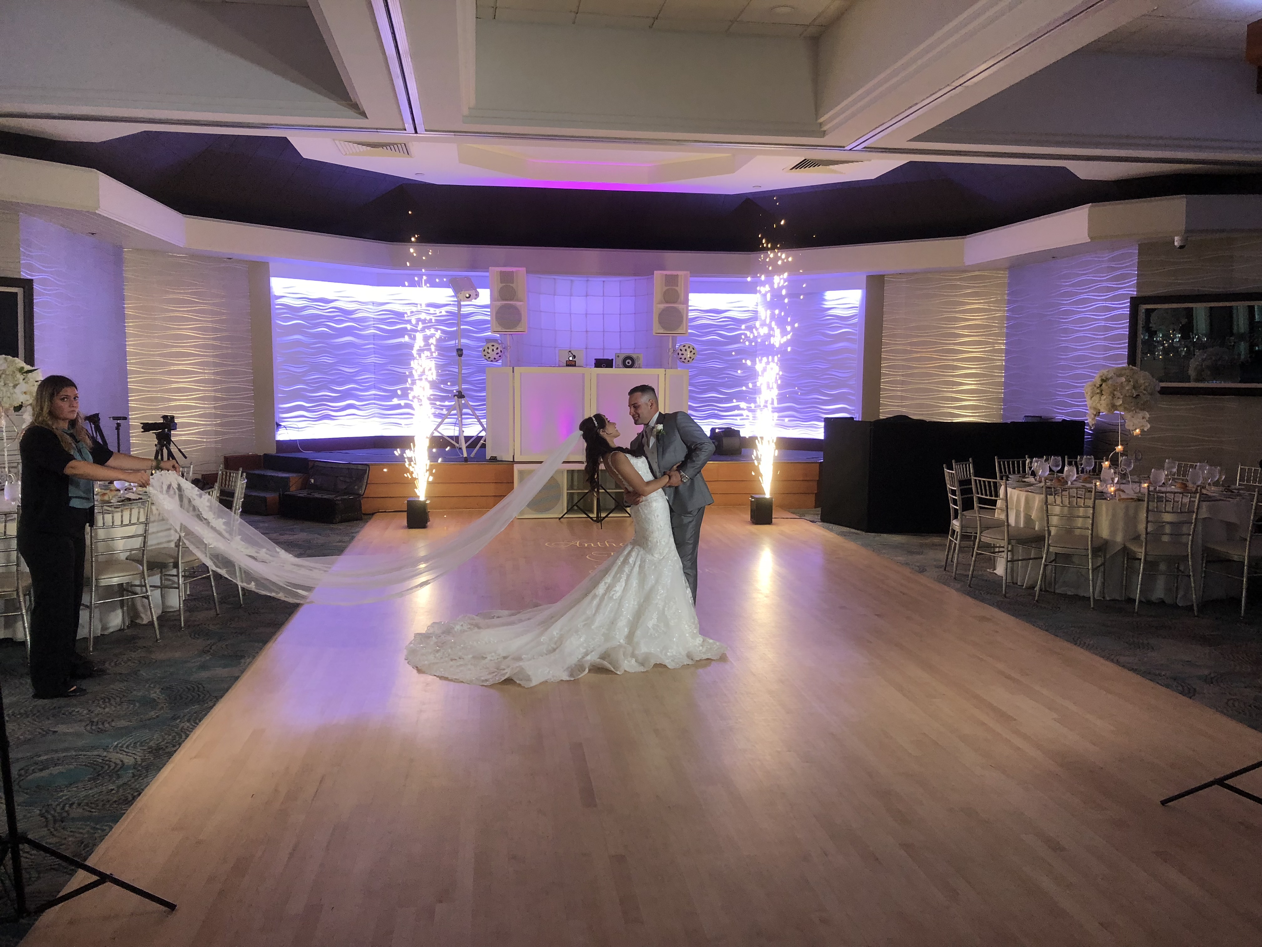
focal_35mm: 28
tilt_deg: -4.3
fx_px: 1021
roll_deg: -1.8
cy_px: 474
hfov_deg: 63.4
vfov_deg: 49.7
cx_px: 631
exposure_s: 1/40
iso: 25
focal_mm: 3.99
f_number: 1.8
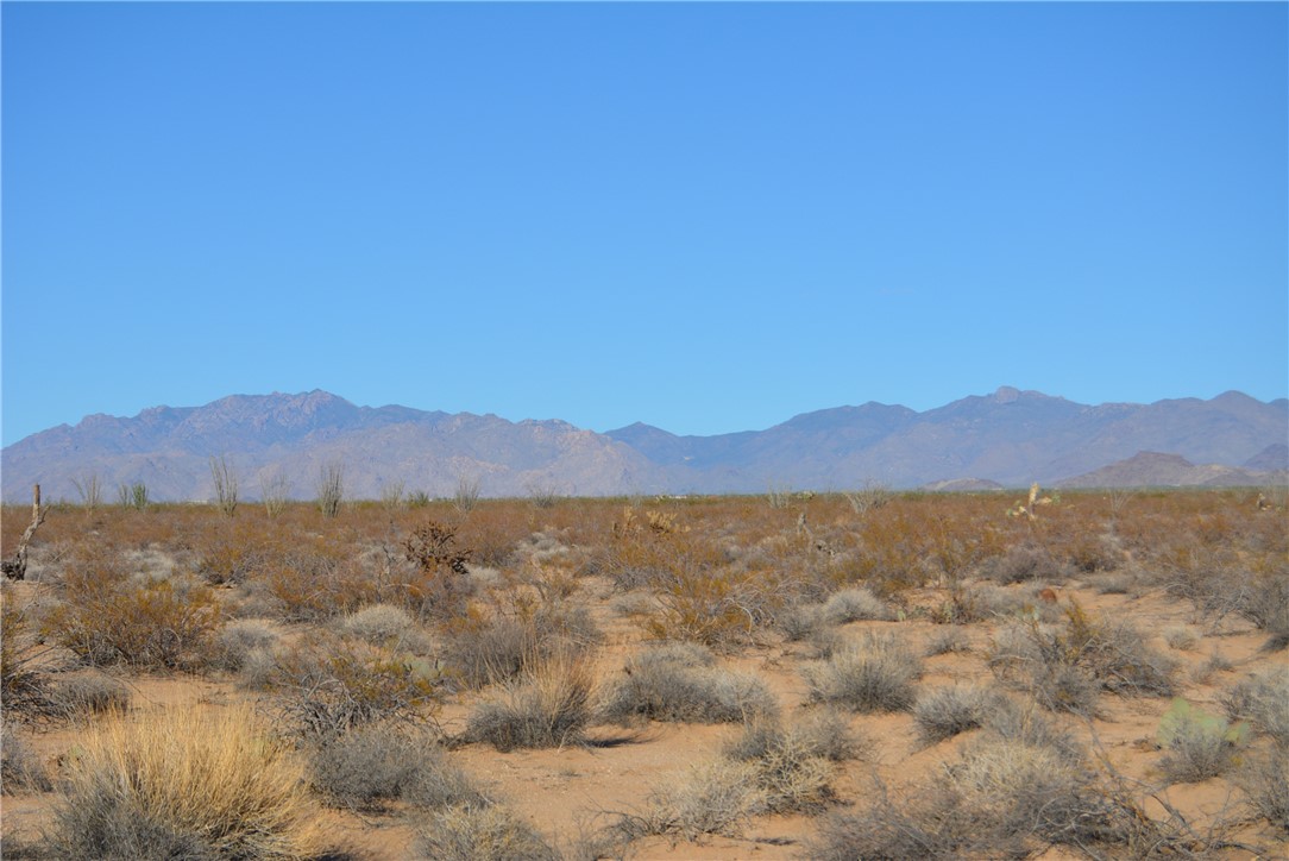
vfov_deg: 16.6
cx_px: 644
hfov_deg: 24.6
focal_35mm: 82
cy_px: 430
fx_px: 2955
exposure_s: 1/2000
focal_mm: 55
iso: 400
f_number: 7.1
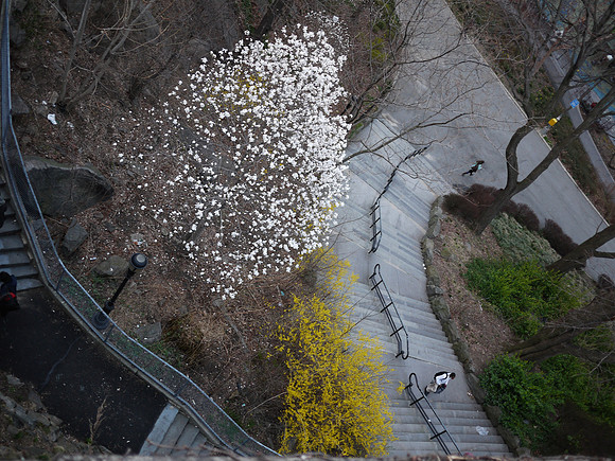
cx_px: 308
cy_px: 230
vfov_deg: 36.0
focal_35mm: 40
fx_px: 711
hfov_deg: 46.8
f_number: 1.7
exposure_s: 1/60
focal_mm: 20
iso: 160
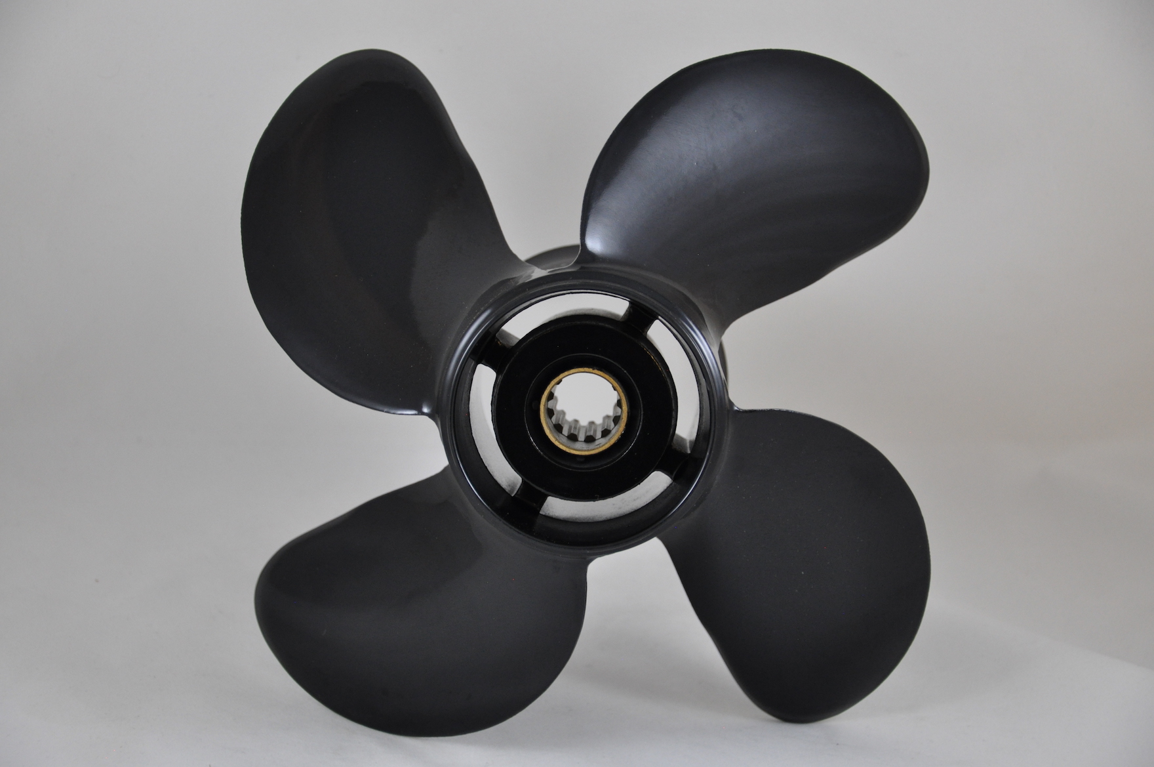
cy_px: 384
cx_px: 577
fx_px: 3170
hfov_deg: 20.6
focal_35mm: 99
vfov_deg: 13.8
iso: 800
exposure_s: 1/60
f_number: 5.3
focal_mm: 66
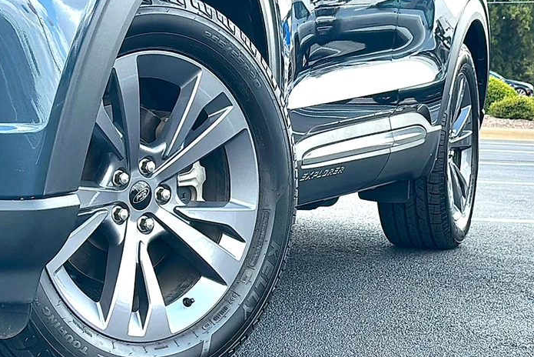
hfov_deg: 22.9
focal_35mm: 89
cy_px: 185
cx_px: 267
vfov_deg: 15.4
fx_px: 1321
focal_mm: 6.86
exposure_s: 1/695
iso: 64
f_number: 1.78
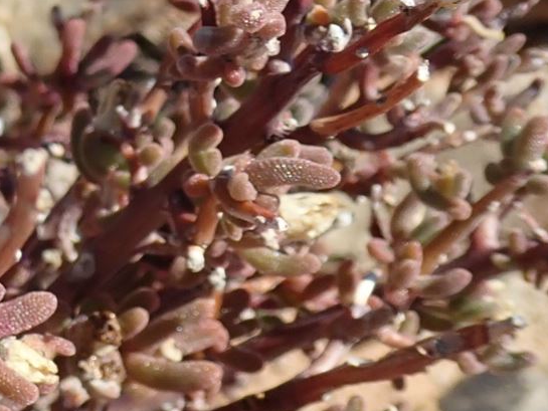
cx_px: -452
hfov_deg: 15.3
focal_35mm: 110
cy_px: -165
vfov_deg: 12.9
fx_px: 1742
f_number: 3.2
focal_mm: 5.5
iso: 100
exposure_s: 1/800
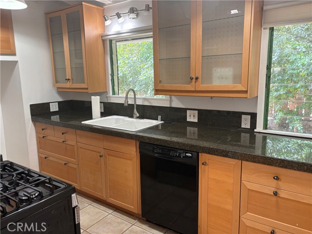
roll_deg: +1.6
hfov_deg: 67.3
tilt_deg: -8.8
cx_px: 156
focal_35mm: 26
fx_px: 234
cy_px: 117
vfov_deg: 53.1
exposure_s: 1/60
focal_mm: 5.96
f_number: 1.6
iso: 125
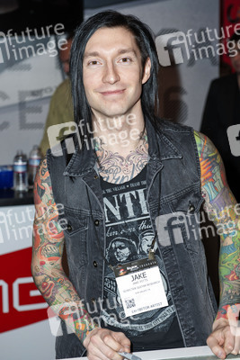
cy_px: 180
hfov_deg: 19.5
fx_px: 699
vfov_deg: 28.8
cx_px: 120
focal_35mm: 70
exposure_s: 1/320
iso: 500
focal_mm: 70
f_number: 5
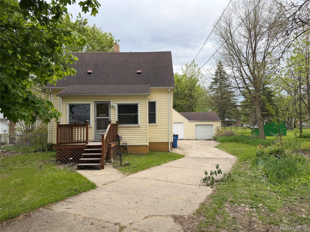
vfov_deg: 56.8
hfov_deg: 71.6
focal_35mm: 24
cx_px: 155
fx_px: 215
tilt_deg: +1.6
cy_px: 116
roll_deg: +1.1
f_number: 1.78
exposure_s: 1/2611
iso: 80
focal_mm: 6.76
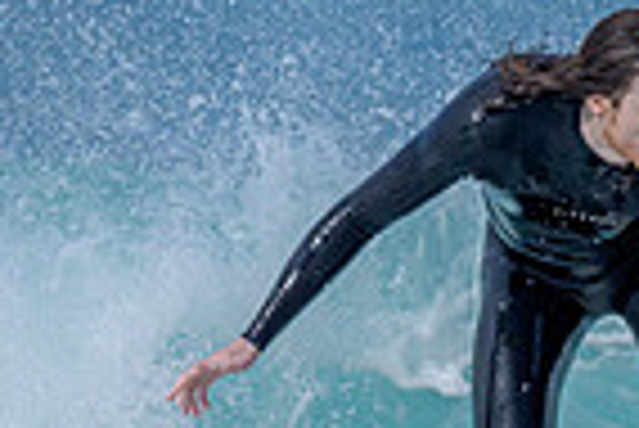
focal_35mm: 4486
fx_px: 79707
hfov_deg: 0.5
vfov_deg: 0.3
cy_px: 705
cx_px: 1099
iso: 200
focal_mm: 800
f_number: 6.3
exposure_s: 1/2000
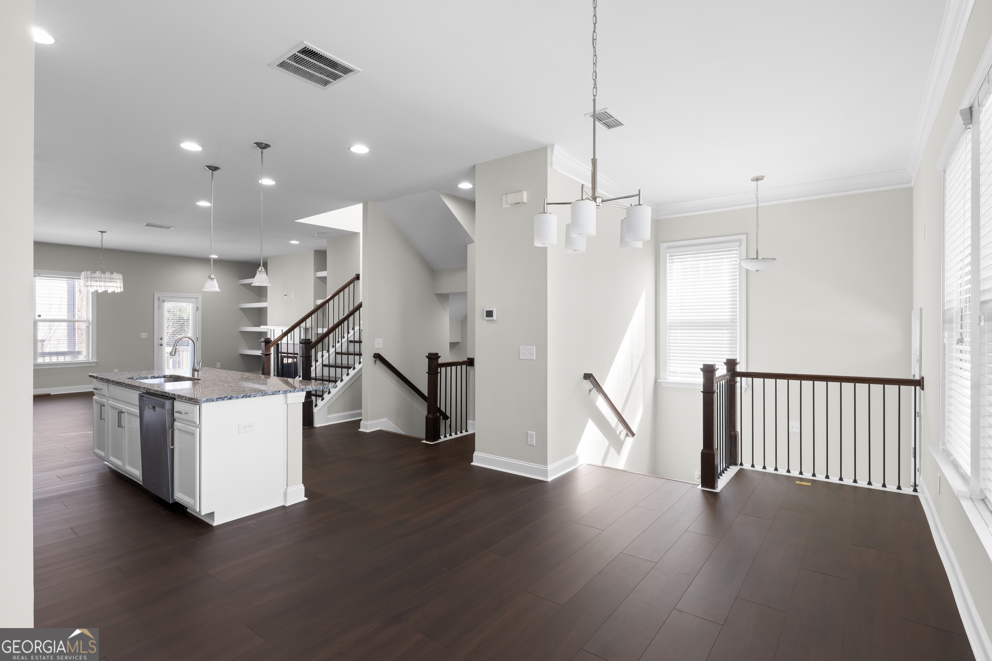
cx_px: 496
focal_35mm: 18
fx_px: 496
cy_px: 330
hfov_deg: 90.0
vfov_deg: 67.4
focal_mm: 18
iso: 200
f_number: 10
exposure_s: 1/2.5
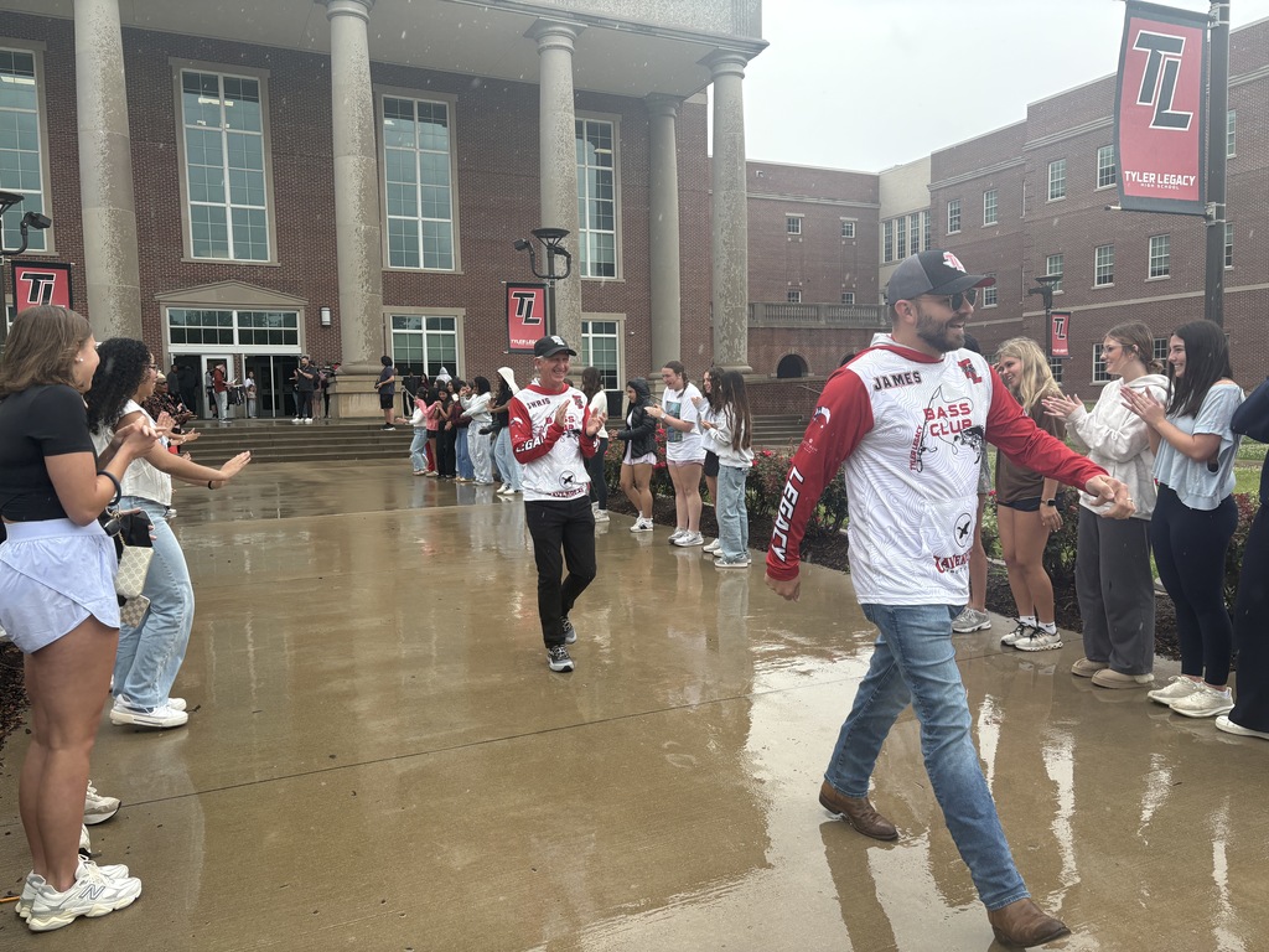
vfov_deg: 53.1
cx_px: 634
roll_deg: +1.9
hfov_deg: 67.3
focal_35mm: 26
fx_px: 953
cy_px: 476
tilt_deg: -4.1
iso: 64
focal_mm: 5.96
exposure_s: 1/987
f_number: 1.6
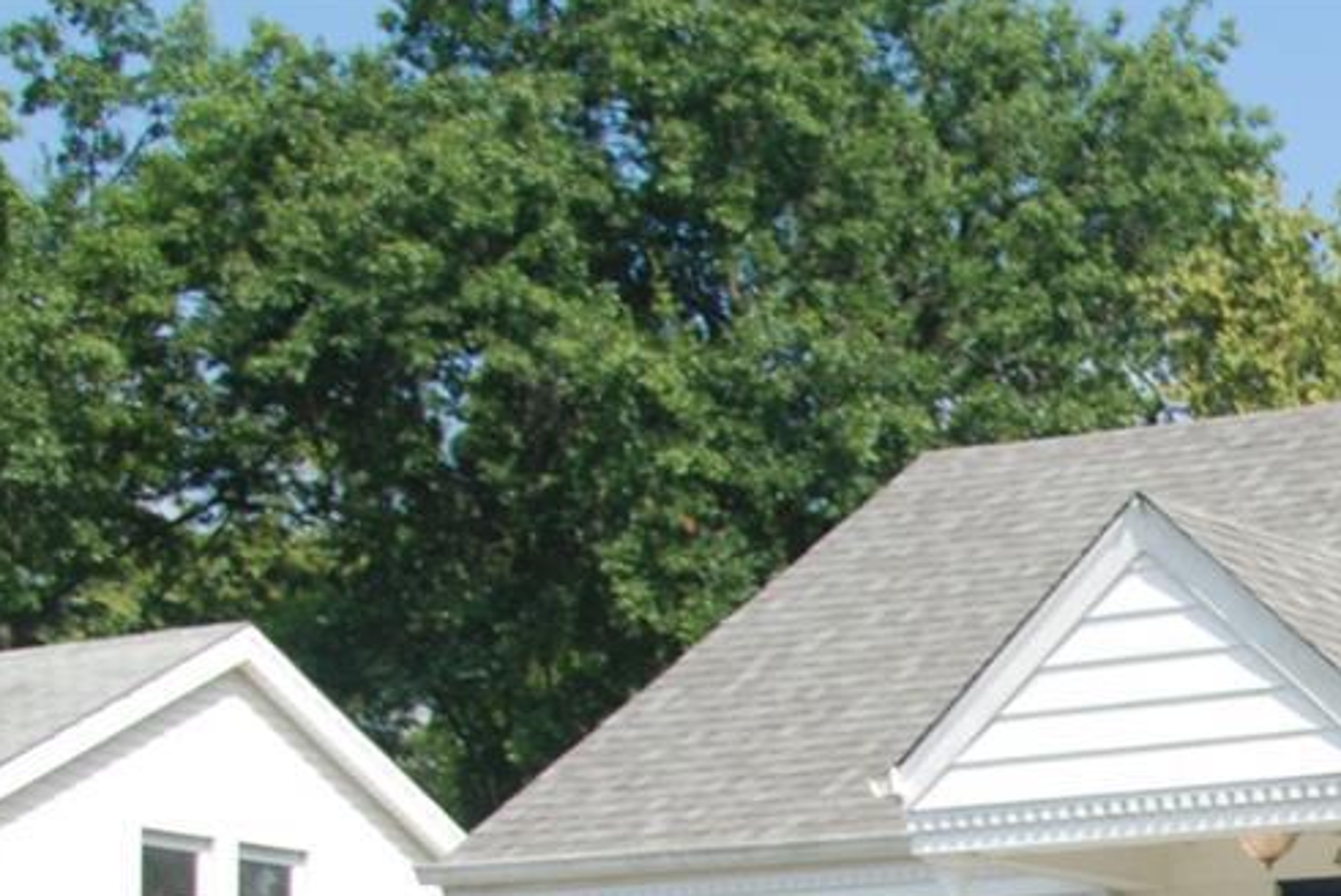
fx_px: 4100
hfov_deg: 17.0
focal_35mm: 110
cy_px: 1359
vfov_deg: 11.9
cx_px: 1950
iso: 100
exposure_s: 1/250
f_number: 8
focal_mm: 24
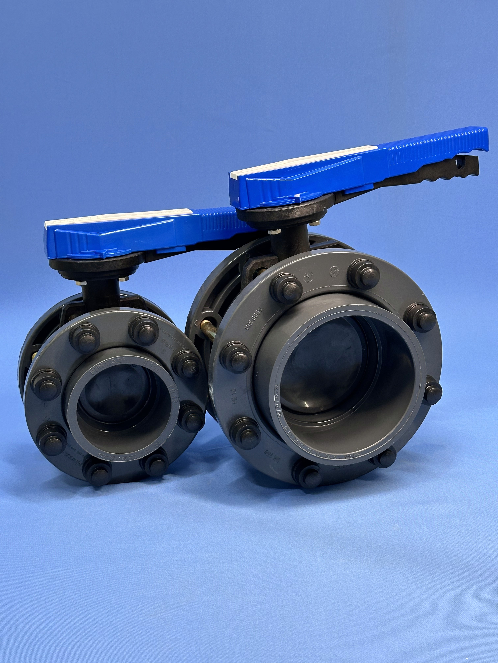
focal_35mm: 48
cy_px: 332
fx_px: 921
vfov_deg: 39.7
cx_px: 249
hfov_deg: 30.3
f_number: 1.78
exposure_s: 1/100
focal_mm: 6.86
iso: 100
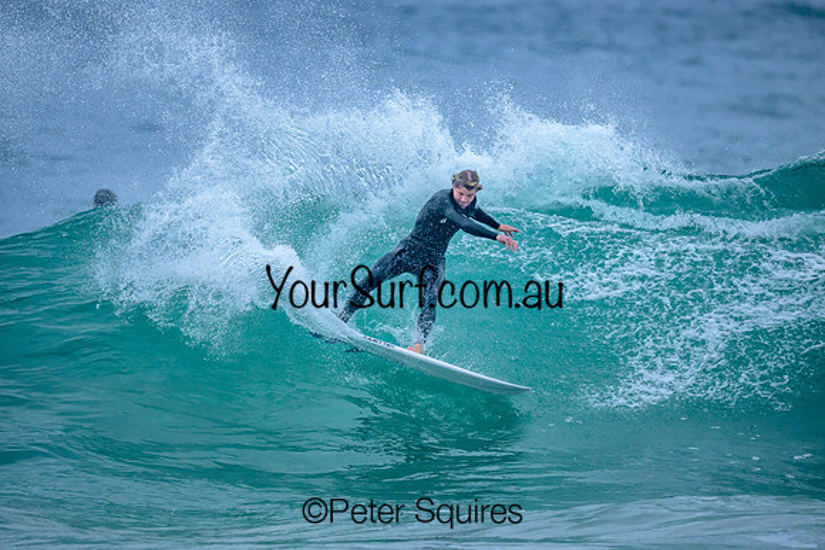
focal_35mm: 800
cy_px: 275
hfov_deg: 2.6
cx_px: 412
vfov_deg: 1.7
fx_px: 18337
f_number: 6.3
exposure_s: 1/3200
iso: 1800
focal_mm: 800
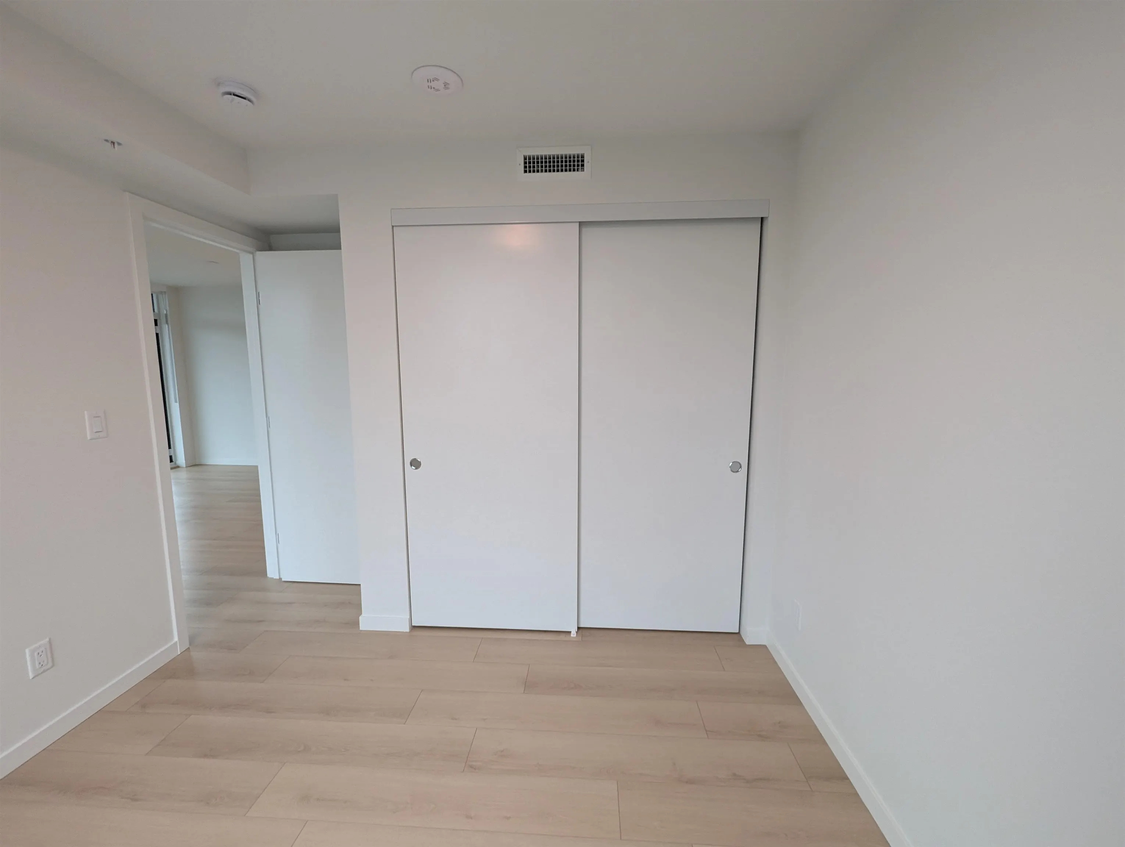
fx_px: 423
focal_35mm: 13
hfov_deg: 106.1
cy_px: 424
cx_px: 562
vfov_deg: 90.1
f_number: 2.2
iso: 67
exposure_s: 1/30
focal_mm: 1.95
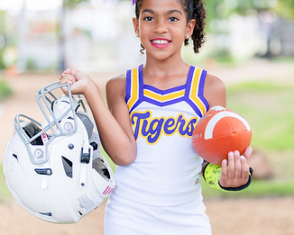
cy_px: 107
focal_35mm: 86
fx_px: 749
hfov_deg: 22.2
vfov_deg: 17.9
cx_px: 169
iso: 100
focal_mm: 50
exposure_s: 1/400
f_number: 1.2
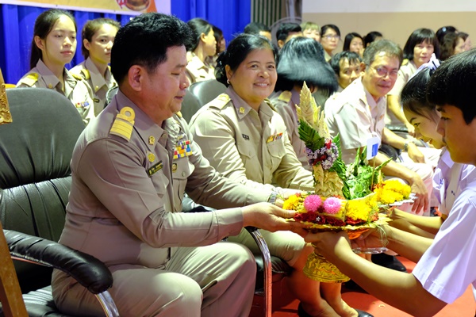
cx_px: 238
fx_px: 648
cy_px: 158
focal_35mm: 49
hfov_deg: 40.3
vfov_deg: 27.5
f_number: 5
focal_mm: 32.5
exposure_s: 1/28
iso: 3200
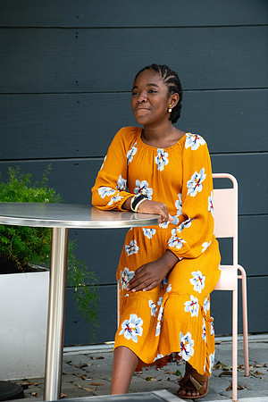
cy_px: 201
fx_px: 1787
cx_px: 134
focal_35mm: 160
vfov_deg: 12.8
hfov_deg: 8.6
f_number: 5.6
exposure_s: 1/1000
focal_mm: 160
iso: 1250
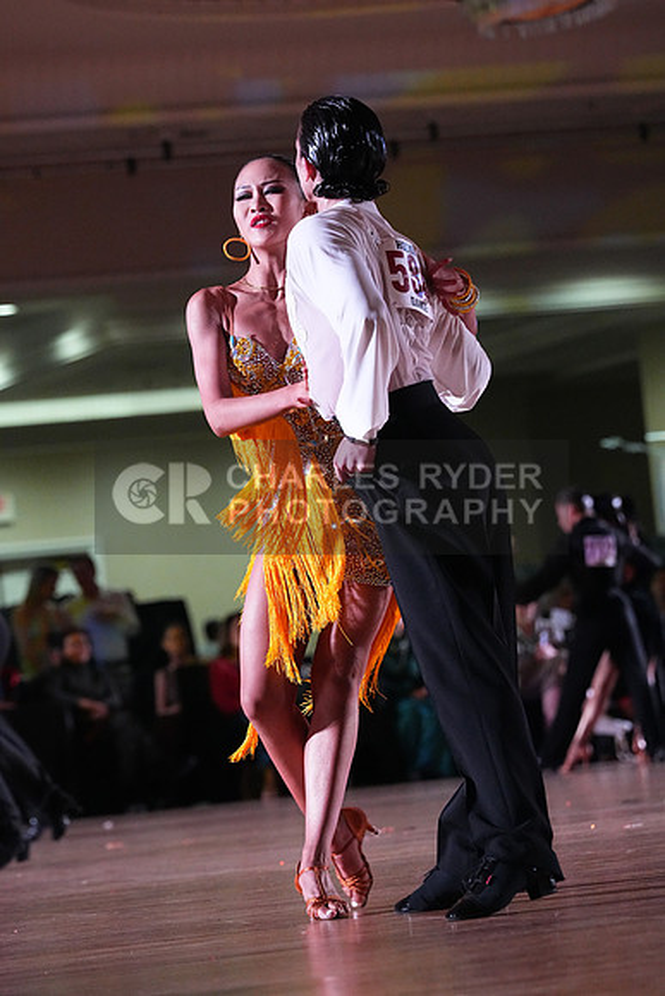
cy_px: 498
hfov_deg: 7.4
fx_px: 5123
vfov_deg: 11.1
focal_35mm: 185
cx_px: 332
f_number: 5.6
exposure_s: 1/400
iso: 10000
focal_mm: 185
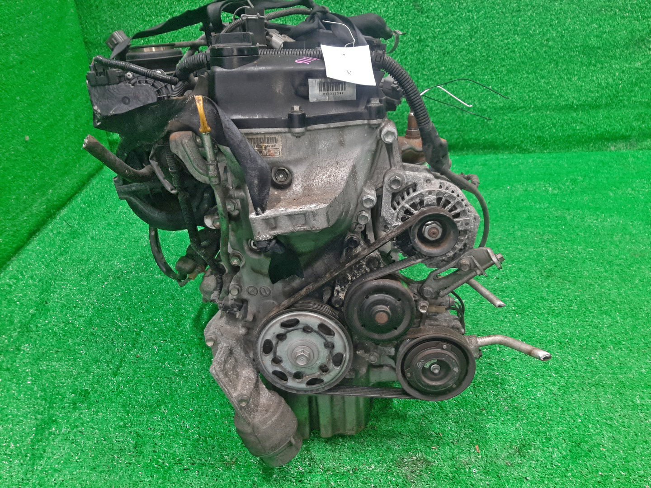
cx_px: 326
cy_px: 244
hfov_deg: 67.3
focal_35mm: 26
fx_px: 489
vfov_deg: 53.1
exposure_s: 1/50
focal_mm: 3.93
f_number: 1.7
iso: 147
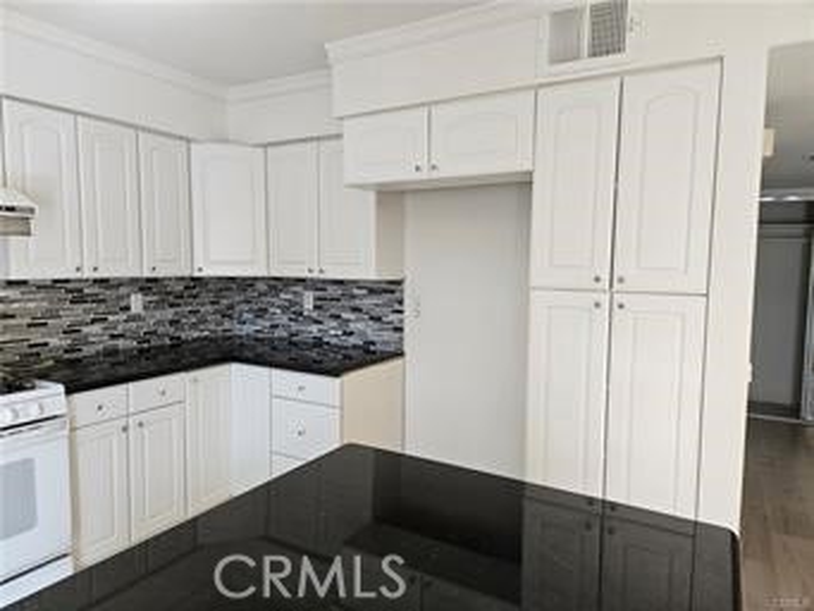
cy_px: 306
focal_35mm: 23
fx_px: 541
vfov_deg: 58.9
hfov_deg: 73.9
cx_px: 407
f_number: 1.8
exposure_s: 1/120
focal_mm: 5.4
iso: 125
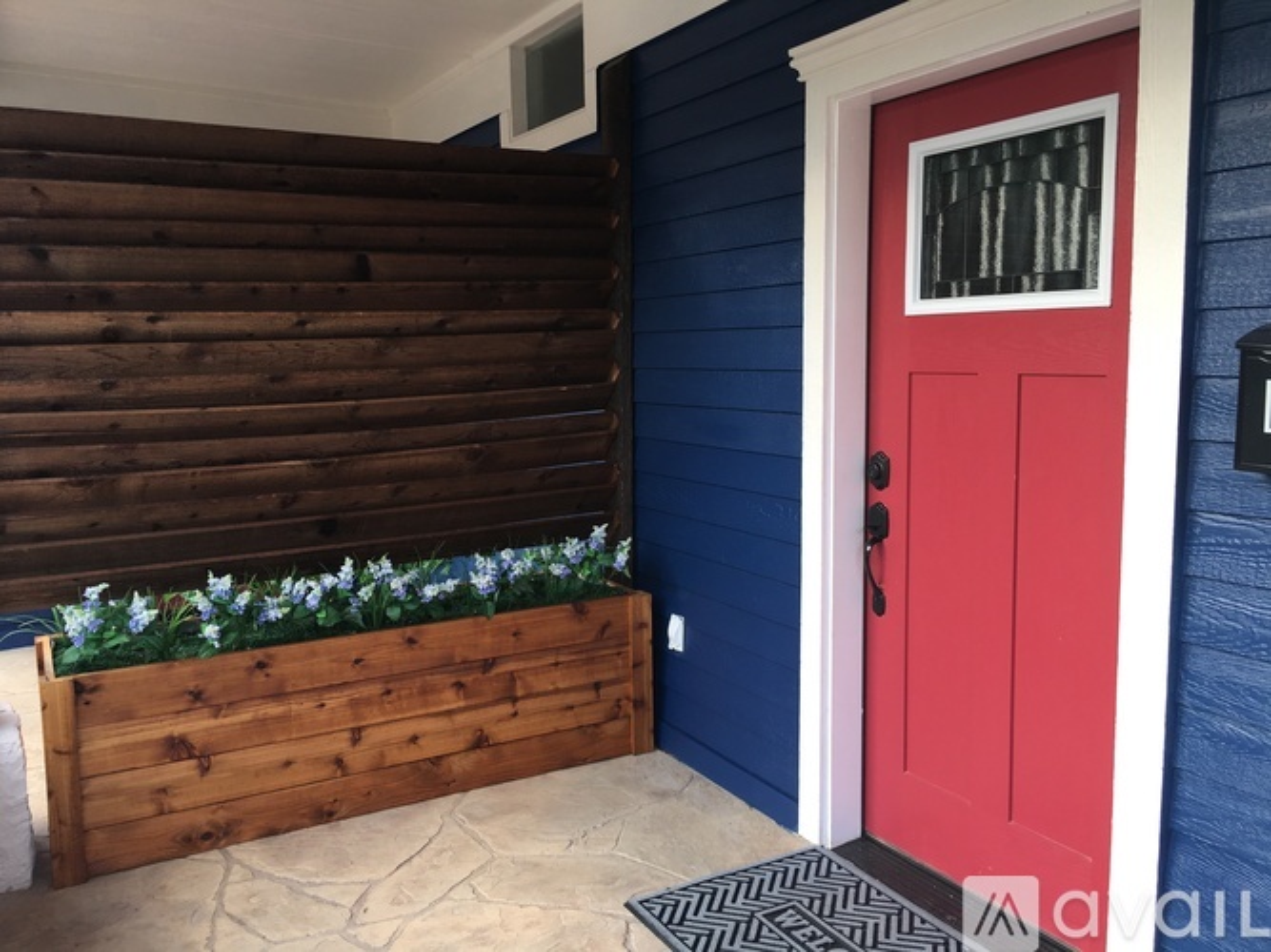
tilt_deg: -5.7
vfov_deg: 48.2
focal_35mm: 29
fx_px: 1065
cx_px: 636
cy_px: 476
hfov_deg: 61.7
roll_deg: +0.3
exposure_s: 1/120
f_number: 2.2
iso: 25
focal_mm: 4.15
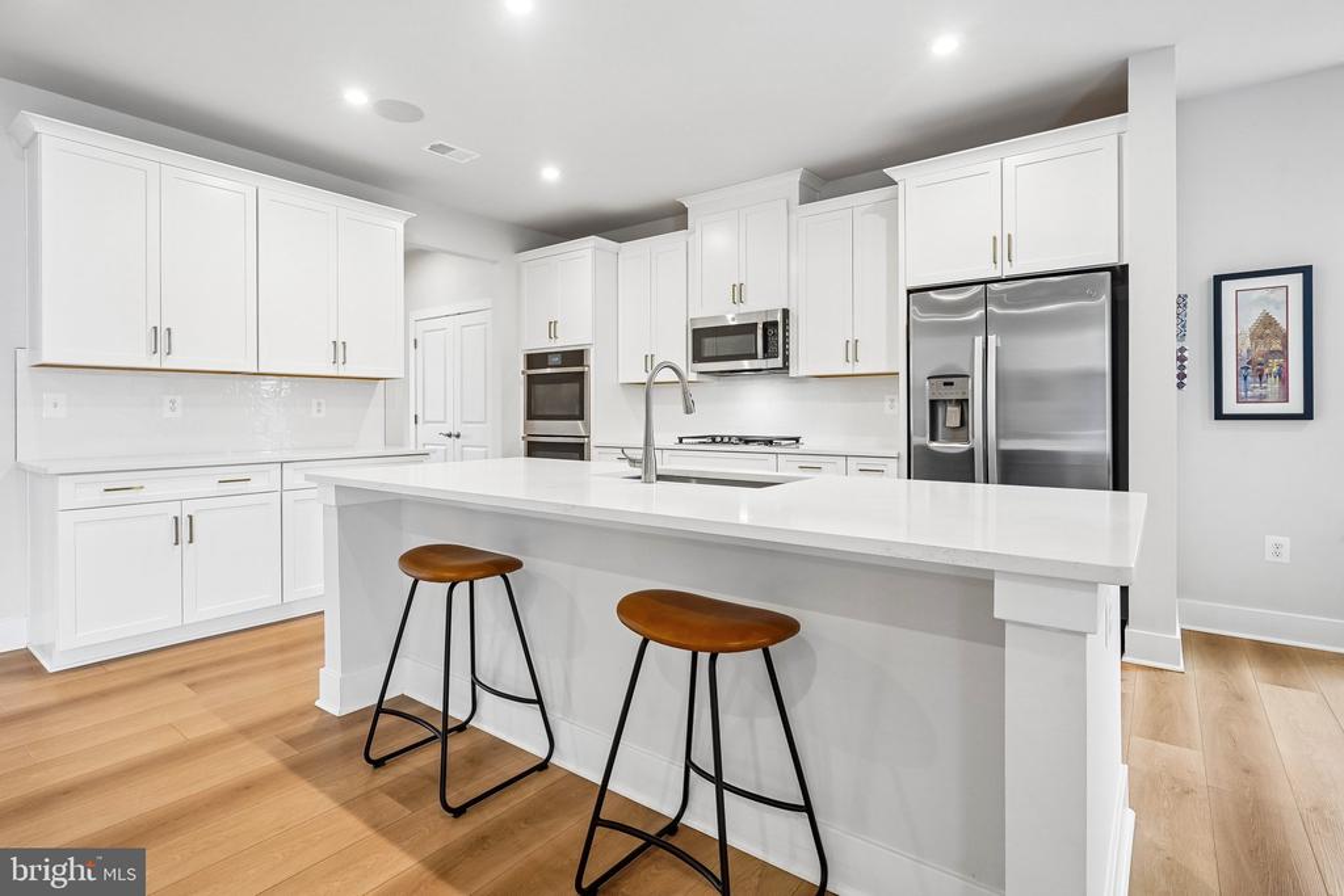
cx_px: 672
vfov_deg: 70.5
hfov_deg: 93.3
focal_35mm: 17
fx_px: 635
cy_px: 448
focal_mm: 17
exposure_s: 1/30
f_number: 8
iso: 640
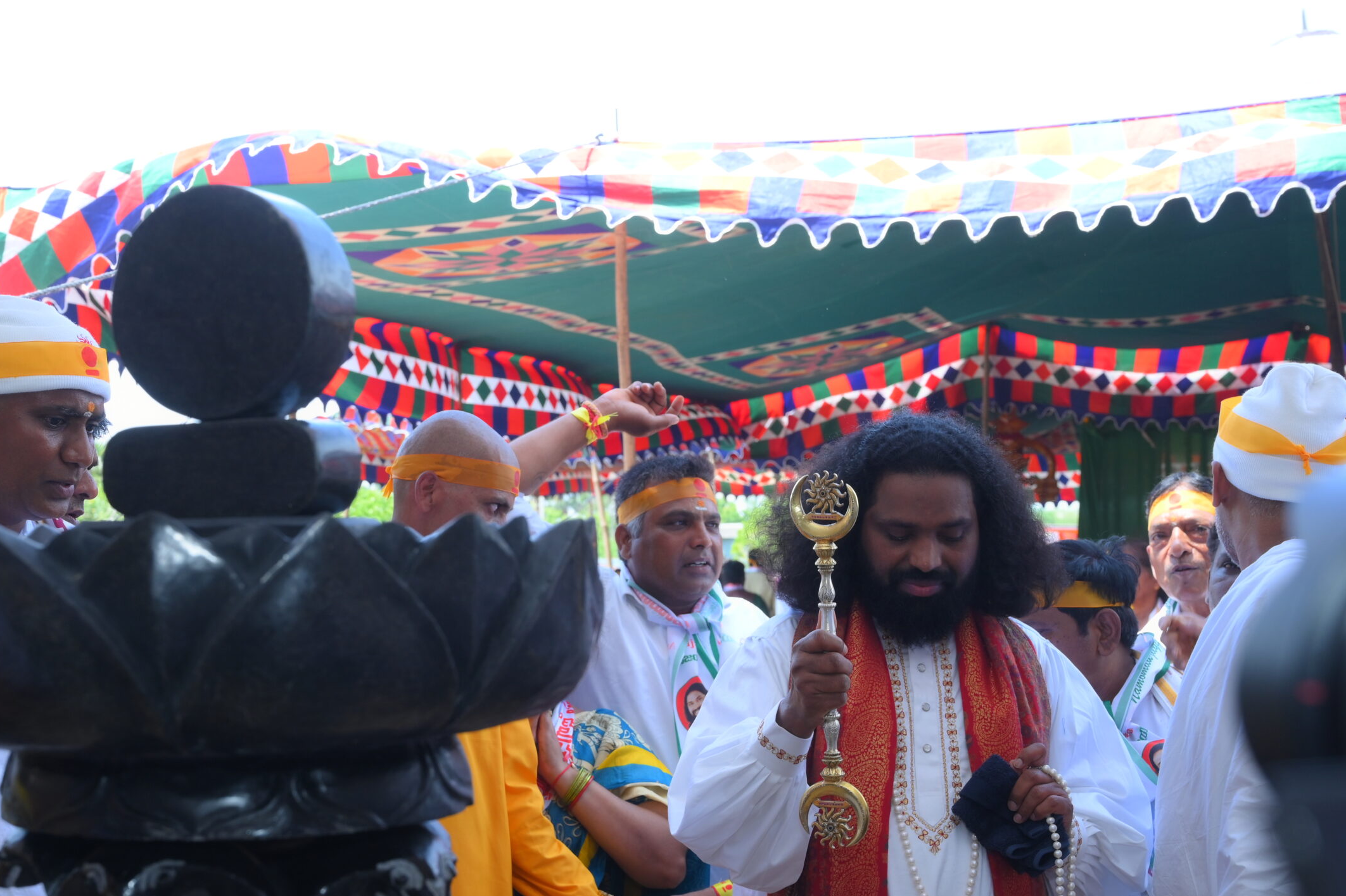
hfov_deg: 37.5
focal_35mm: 53
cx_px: 601
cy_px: 517
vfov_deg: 25.5
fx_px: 1980
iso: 400
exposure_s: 1/160
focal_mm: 44
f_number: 7.1
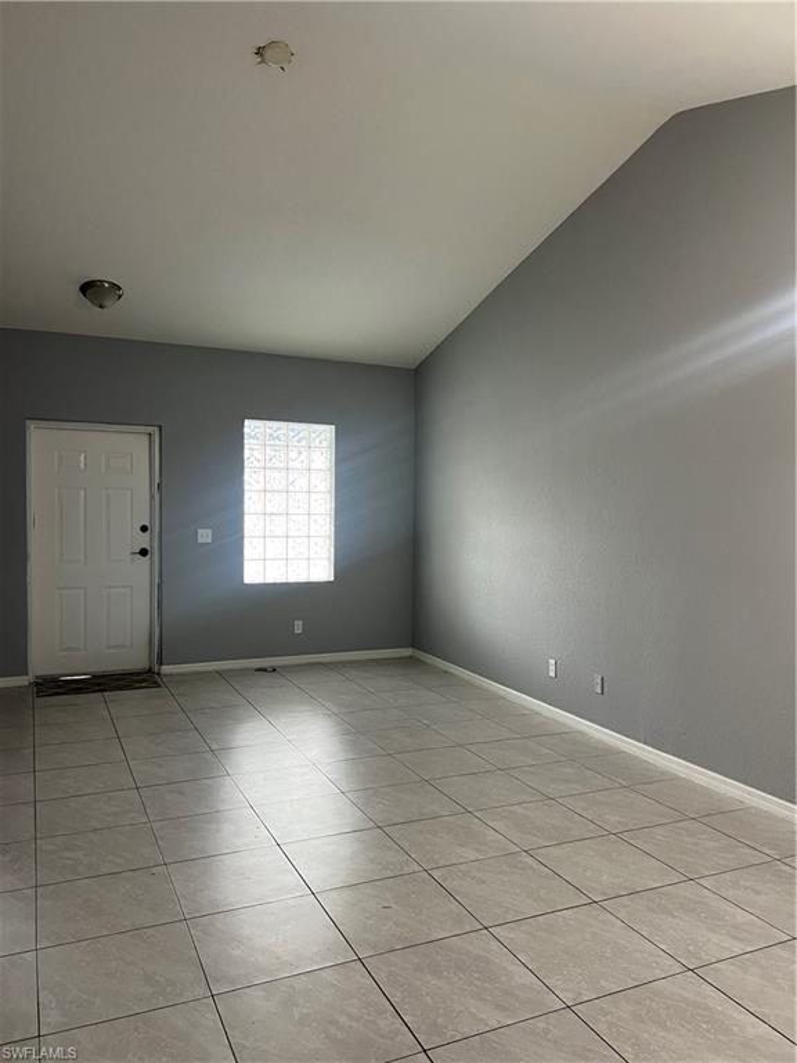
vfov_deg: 67.3
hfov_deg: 53.1
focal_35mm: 26
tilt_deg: -1.4
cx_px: 398
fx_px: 798
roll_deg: +0.6
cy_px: 532
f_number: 1.5
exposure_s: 1/60
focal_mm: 5.7
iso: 125
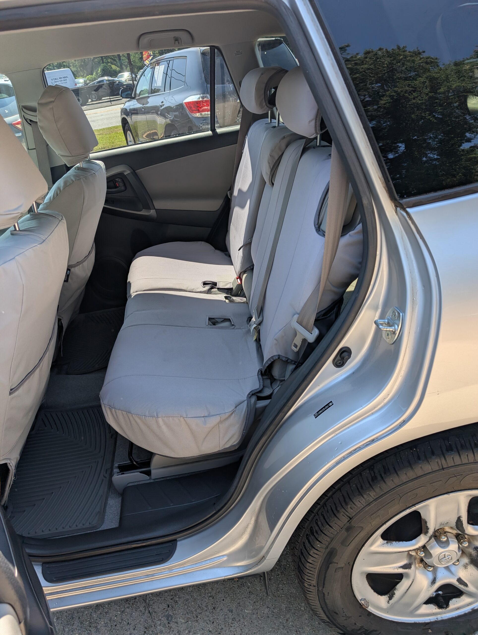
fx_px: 441
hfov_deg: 56.9
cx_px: 239
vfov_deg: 71.5
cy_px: 318
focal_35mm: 24
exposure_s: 1/254
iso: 21
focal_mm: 6.9
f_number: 1.68
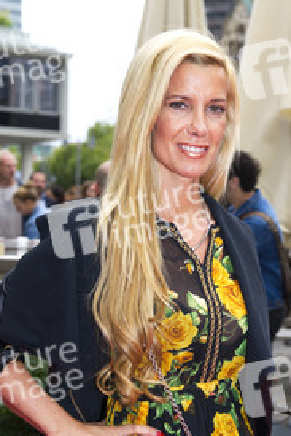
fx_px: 884
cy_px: 301
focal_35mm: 73
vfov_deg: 27.5
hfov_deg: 18.7
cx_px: 176
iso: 640
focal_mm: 50
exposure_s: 1/250
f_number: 5
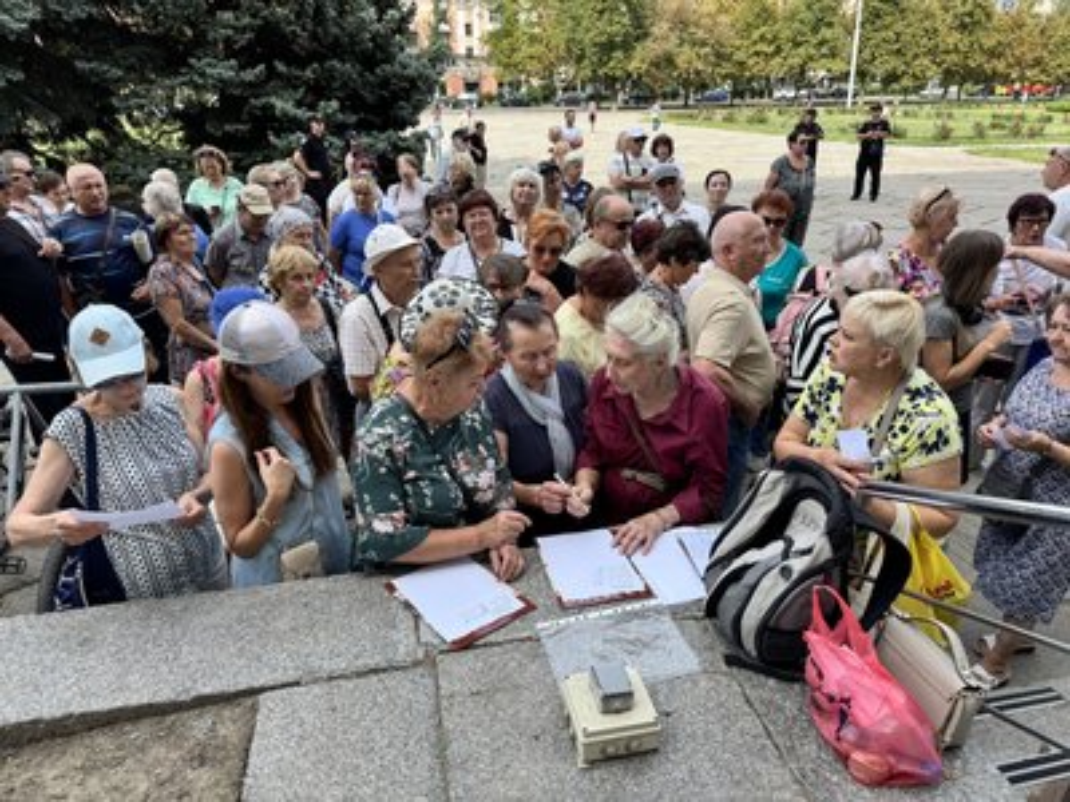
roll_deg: +1.2
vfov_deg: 56.8
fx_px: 742
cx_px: 535
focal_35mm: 24
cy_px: 401
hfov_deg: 71.6
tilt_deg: -23.2
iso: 80
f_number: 1.78
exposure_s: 1/1094
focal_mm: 6.76
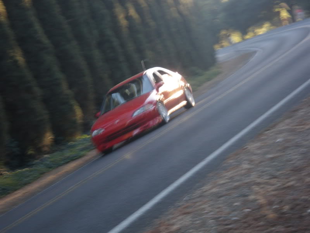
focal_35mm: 114
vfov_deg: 13.0
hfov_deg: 17.3
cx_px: 155
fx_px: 1021
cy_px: 116
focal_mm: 20.1
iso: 100
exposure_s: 1/30
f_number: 5
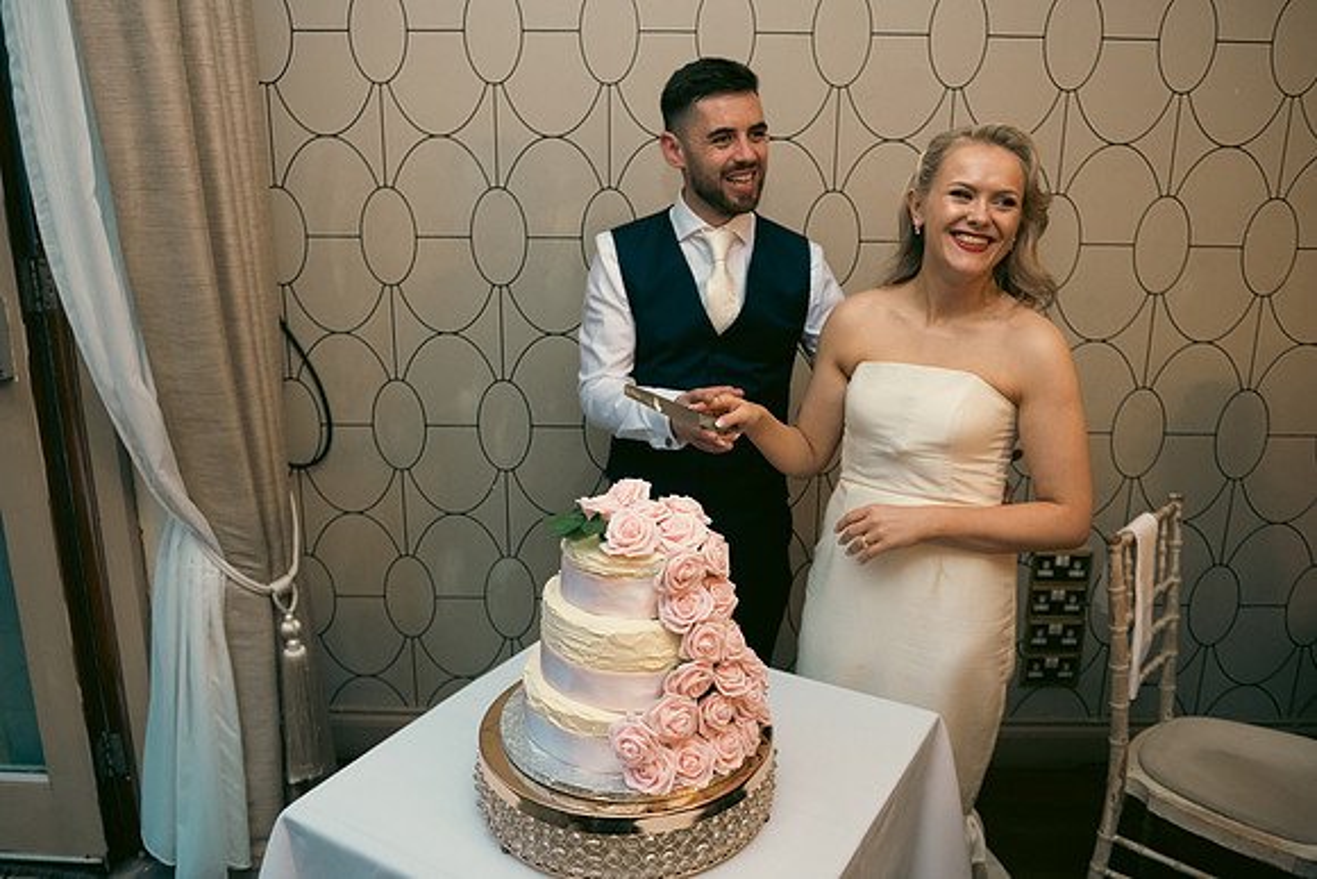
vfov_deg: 46.8
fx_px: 1015
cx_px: 658
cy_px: 440
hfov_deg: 66.0
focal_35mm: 28
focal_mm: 26
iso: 800
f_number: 3.5
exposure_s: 1/160
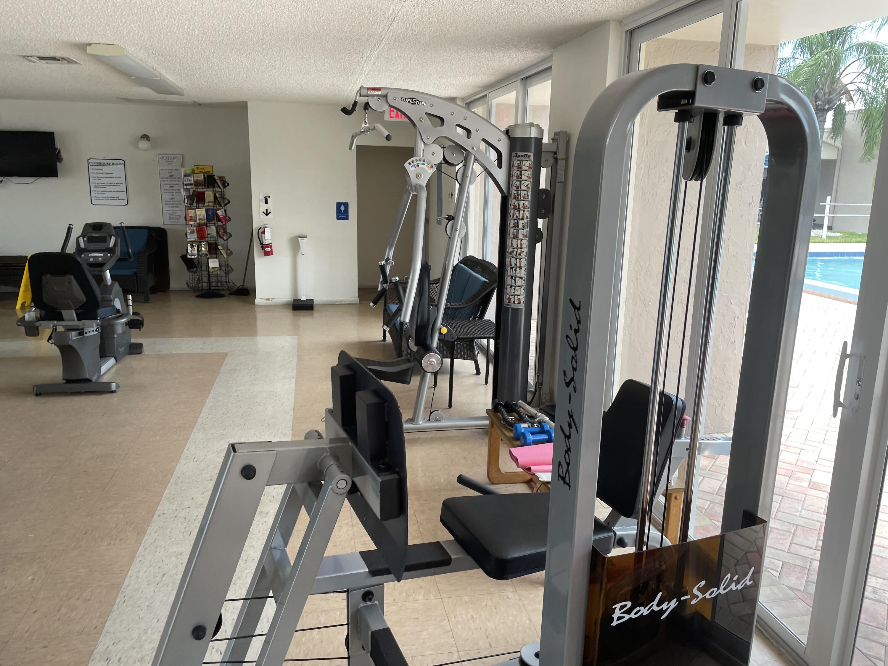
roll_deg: -1.2
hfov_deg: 67.3
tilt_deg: -11.0
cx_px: 444
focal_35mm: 26
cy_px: 333
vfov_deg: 53.1
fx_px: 667
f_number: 1.6
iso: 50
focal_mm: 4.2
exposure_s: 1/121
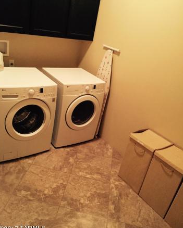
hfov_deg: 47.2
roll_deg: -12.8
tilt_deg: -25.0
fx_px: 210
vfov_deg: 57.1
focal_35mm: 31
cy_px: 114
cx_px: 90
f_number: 2.2
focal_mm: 4.15
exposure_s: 1/15
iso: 250
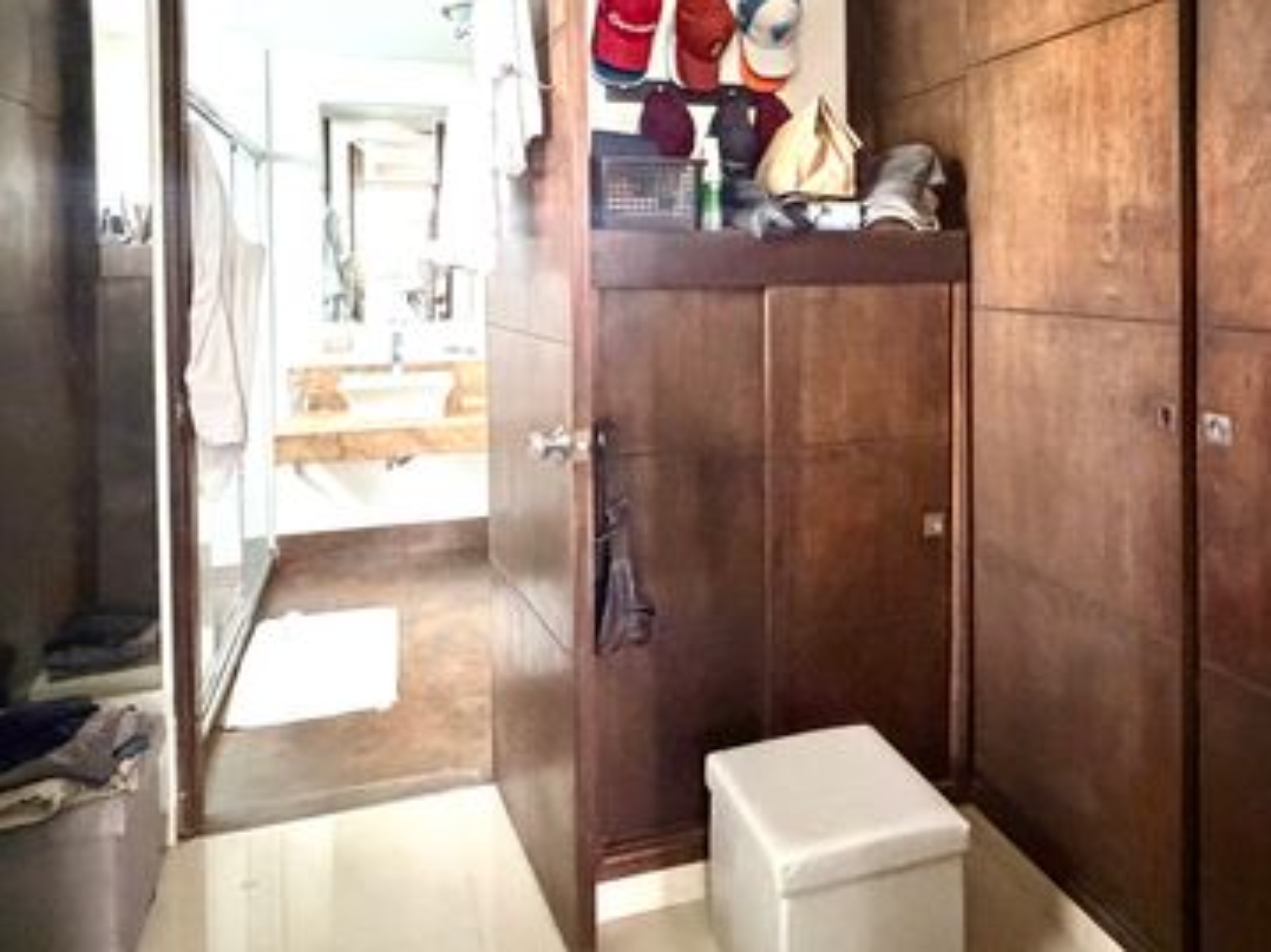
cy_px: 283
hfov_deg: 67.0
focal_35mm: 26
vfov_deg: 51.6
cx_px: 724
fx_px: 954
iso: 1250
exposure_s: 1/47
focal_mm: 2.22
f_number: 2.2
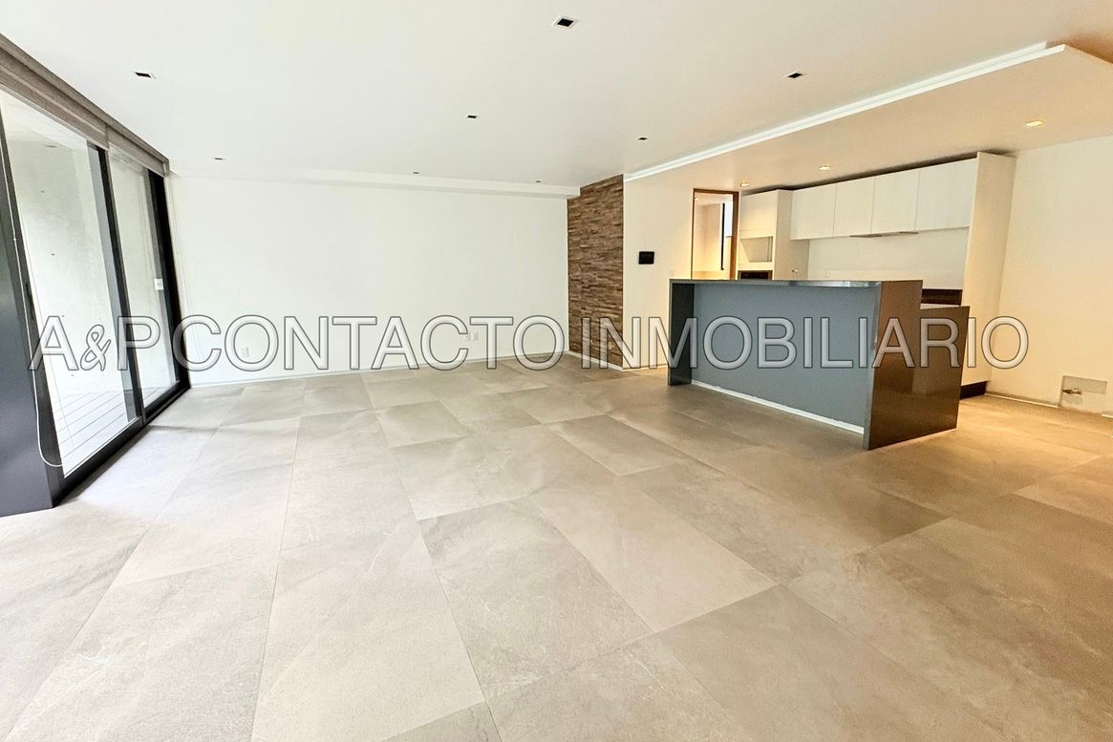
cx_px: 550
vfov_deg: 77.1
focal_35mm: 15
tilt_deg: -7.3
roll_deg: +1.6
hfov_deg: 100.4
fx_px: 464
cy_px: 334
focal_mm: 2.22
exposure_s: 1/60
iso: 400
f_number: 2.2
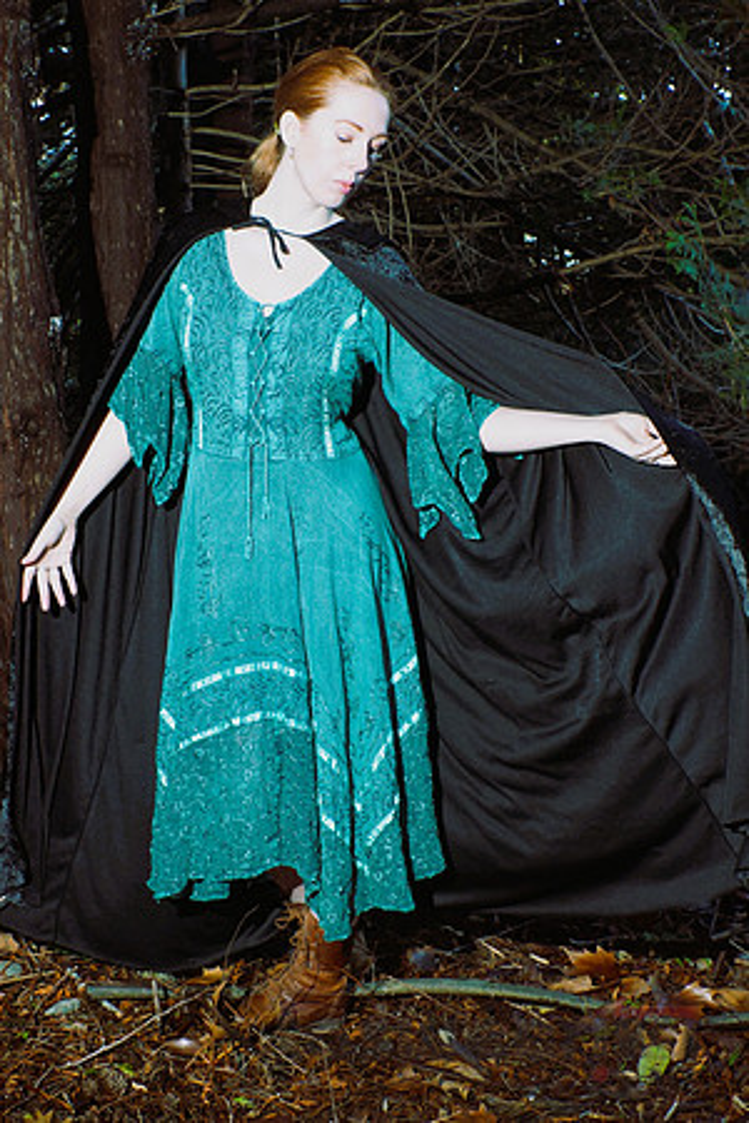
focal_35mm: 36
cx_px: 374
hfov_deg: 36.9
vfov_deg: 53.1
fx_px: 1123
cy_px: 562
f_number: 5.6
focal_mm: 24
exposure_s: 1/60
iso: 400
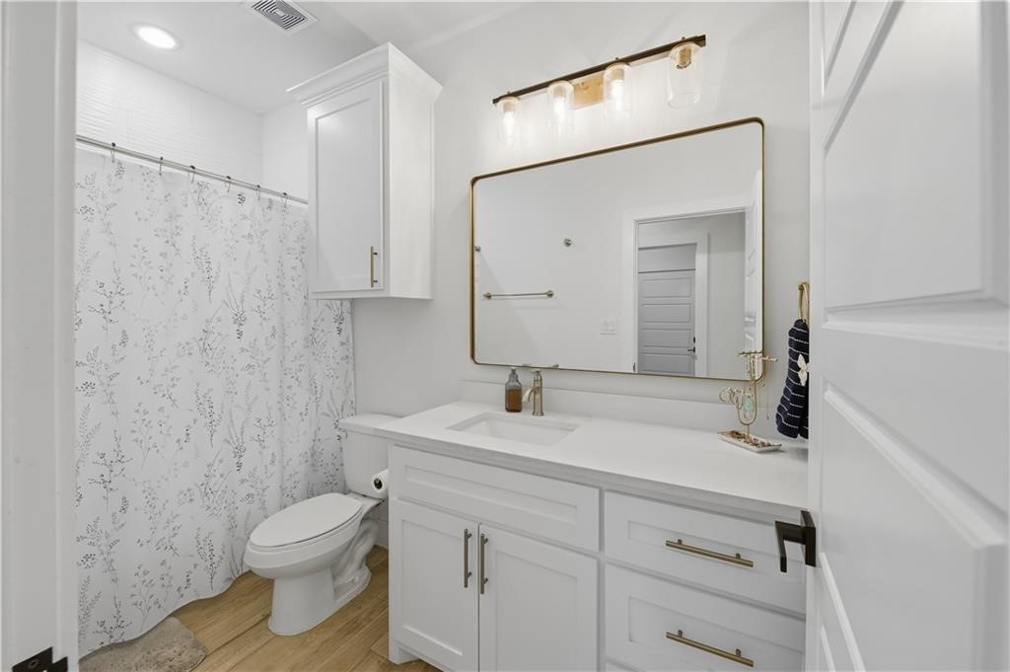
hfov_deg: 108.4
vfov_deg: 85.3
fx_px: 364
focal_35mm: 13
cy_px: 336
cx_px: 505
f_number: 8
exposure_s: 1/30
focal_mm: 13
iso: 160
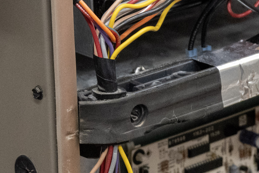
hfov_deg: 6.8
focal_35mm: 302
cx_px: 350
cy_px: 342
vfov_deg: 4.5
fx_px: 2172
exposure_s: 1/125
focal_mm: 67
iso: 3200
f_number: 6
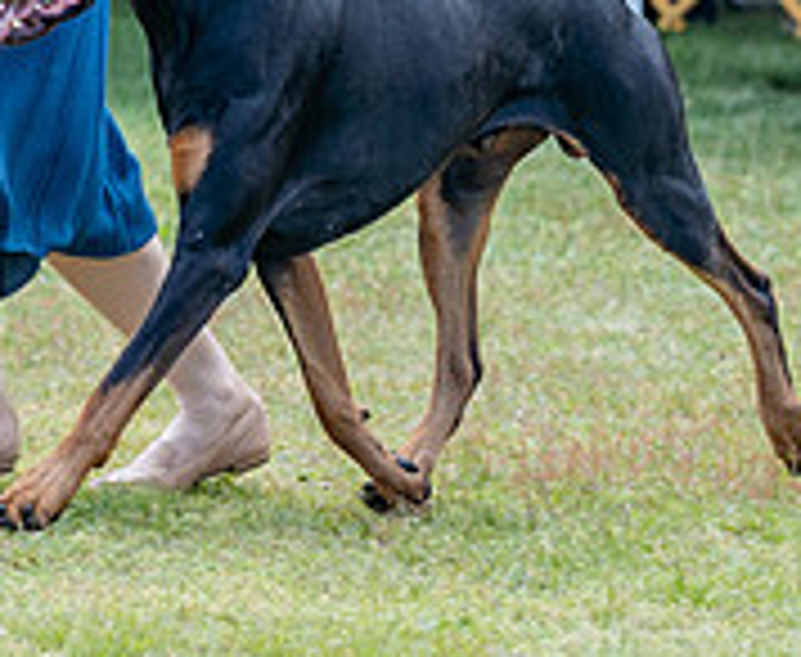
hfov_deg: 3.1
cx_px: -17
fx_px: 14557
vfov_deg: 2.6
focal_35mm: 608
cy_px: -367
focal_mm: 122
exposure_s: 1/500
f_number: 3.2
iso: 100
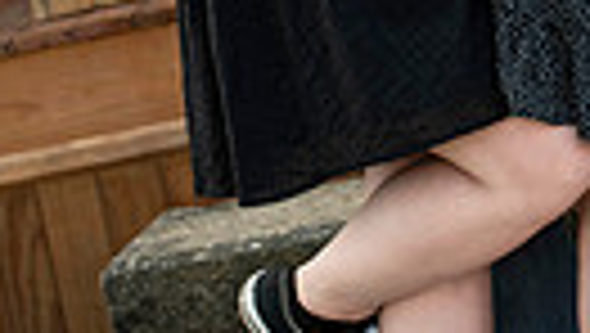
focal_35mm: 331
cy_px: -580
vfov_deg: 3.6
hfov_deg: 6.5
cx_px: 590
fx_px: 5184
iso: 200
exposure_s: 1/250
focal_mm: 92
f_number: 2.8
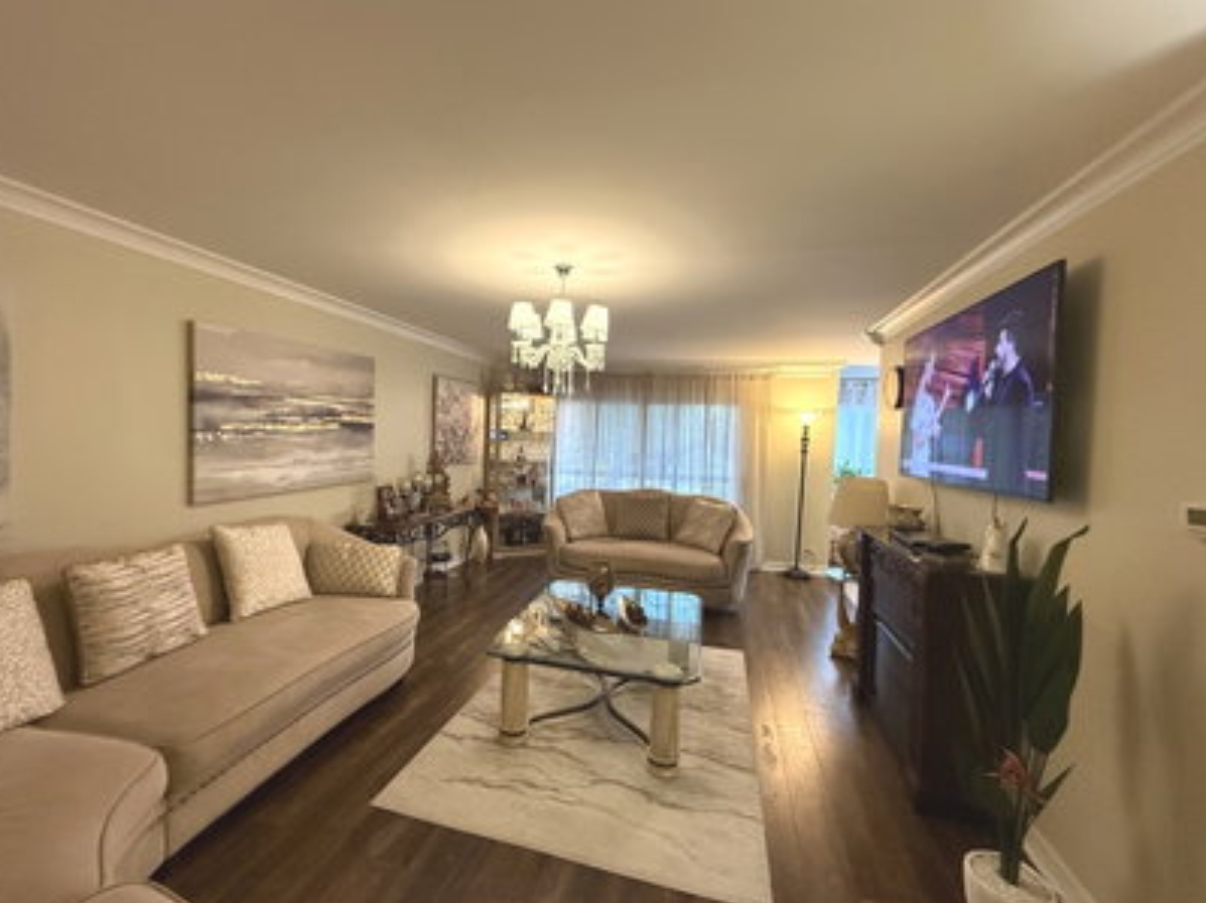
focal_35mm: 15
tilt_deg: -2.0
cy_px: 453
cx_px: 576
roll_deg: -1.7
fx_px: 522
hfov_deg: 98.1
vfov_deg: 81.7
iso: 640
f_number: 2.2
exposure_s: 1/120
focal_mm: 2.22
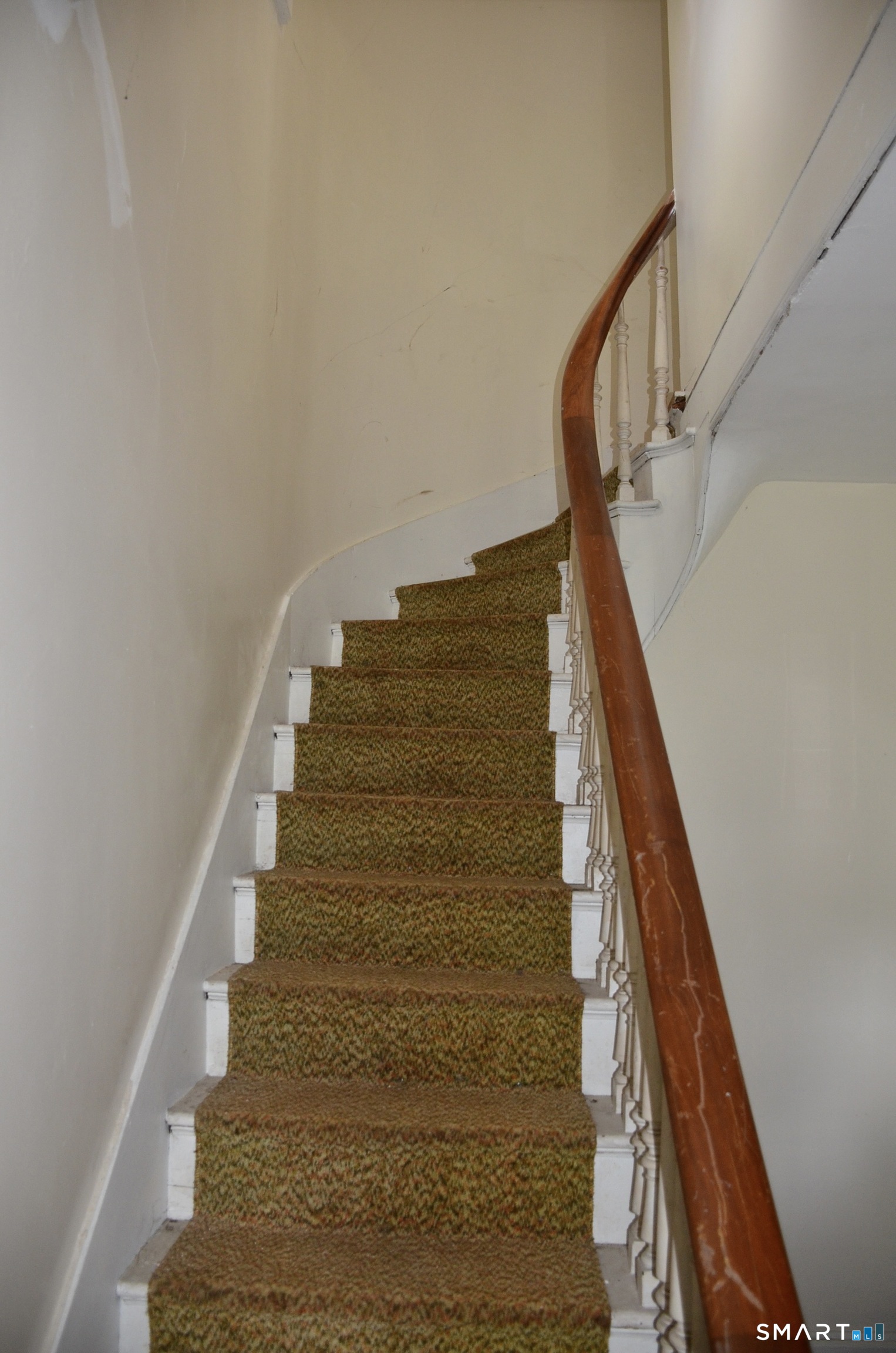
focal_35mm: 27
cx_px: 448
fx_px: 1012
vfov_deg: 67.5
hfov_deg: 47.7
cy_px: 676
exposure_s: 1/60
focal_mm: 18
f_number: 3.5
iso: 800
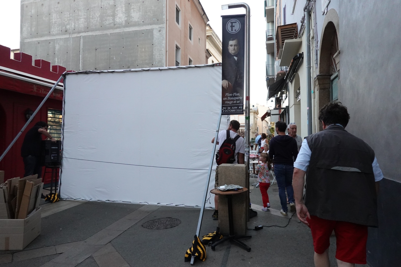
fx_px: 267
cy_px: 134
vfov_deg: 53.1
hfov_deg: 73.7
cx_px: 200
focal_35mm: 24
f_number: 2.8
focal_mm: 9
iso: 1250
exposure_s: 1/250
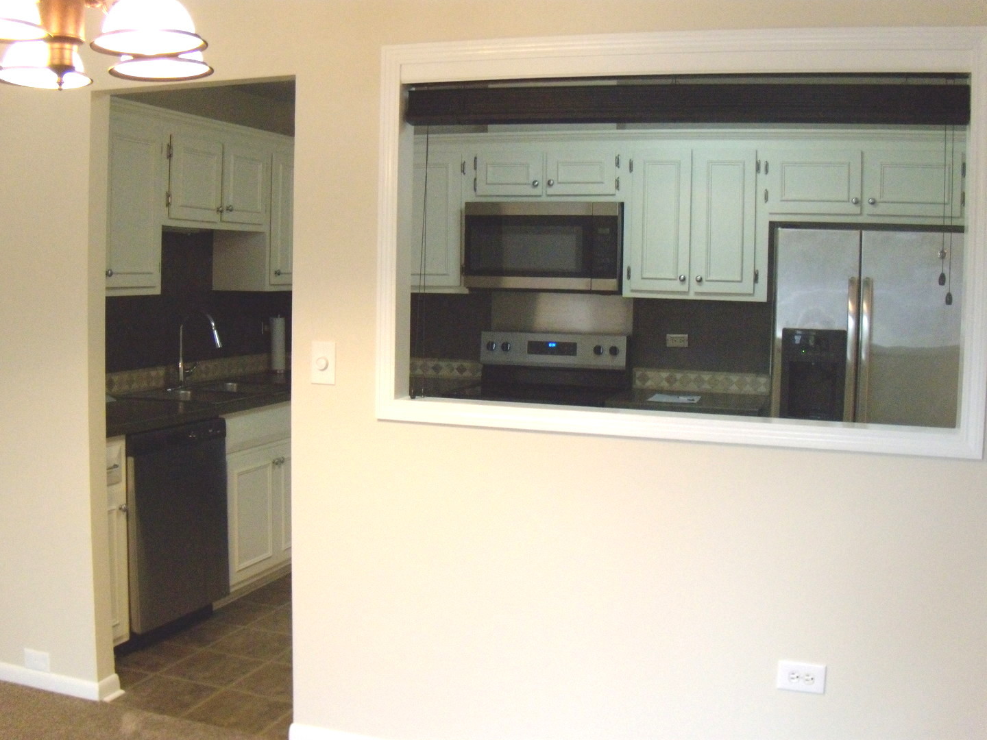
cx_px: 494
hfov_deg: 51.4
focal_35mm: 36
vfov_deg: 39.7
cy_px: 370
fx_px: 1026
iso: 400
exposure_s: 1/40
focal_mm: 6.4
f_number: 3.6
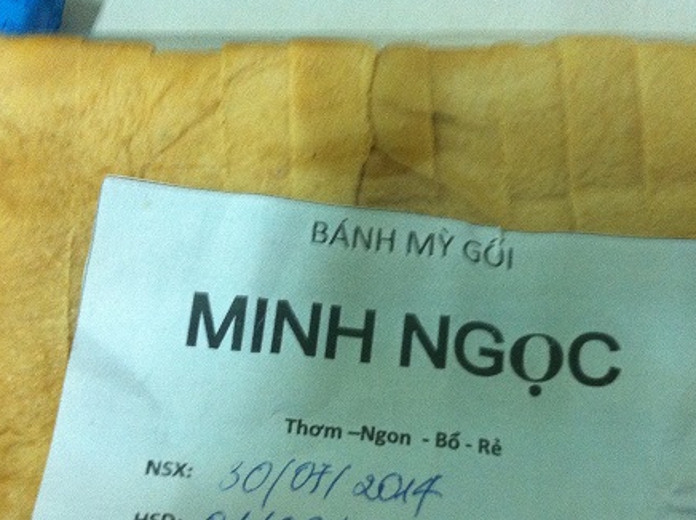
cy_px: 345
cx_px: 410
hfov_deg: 36.7
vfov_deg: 27.8
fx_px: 1044
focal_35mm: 52
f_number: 2.8
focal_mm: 3.85
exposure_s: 1/15
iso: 200
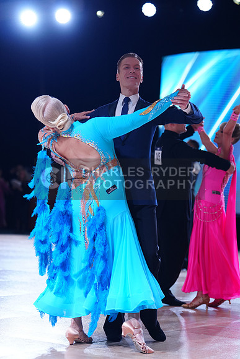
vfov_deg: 20.0
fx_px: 1019
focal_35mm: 102
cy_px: 180
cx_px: 120
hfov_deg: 13.4
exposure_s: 1/500
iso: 800
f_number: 2.8
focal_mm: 102
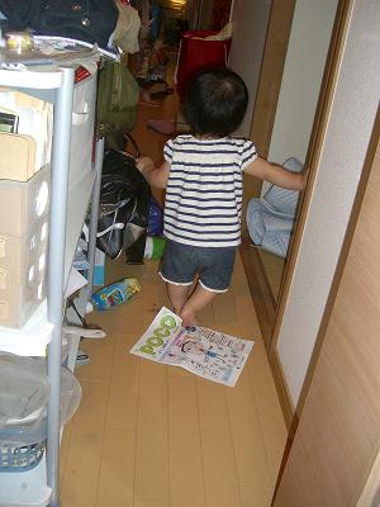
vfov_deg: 49.0
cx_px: 190
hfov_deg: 37.7
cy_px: 254
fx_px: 556
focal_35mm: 38
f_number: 2.8
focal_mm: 7.9
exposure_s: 1/60
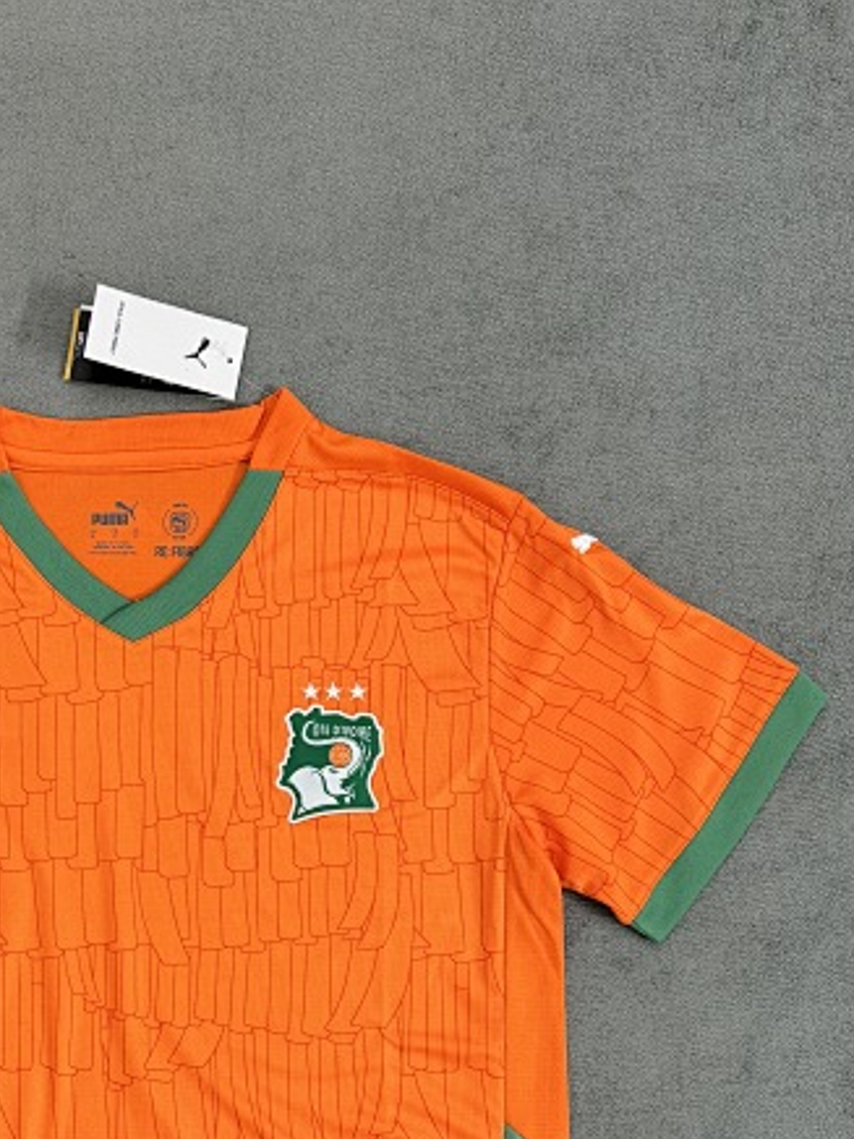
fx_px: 1447
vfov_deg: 41.9
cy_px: 831
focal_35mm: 44
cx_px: 146
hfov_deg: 31.8
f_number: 1.78
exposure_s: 1/50
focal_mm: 6.76
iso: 200
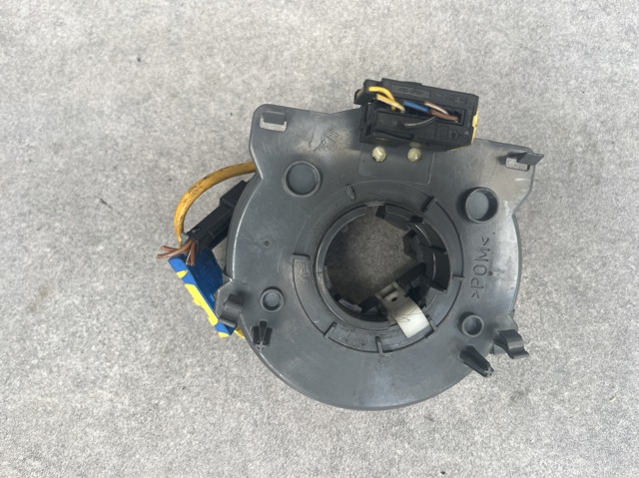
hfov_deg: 67.3
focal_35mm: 26
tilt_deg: -74.2
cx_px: 320
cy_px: 239
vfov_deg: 53.0
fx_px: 480
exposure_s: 1/211
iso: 40
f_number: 1.6
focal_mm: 5.1
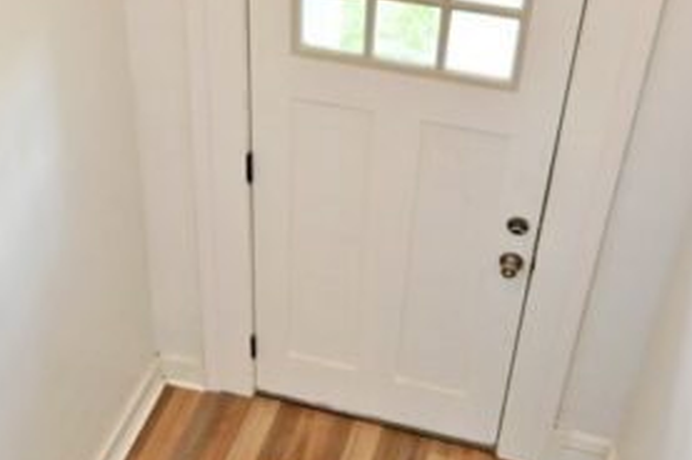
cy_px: 274
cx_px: 300
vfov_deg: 25.9
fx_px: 998
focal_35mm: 52
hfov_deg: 38.2
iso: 560
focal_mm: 12
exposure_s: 1/60
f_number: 4.5
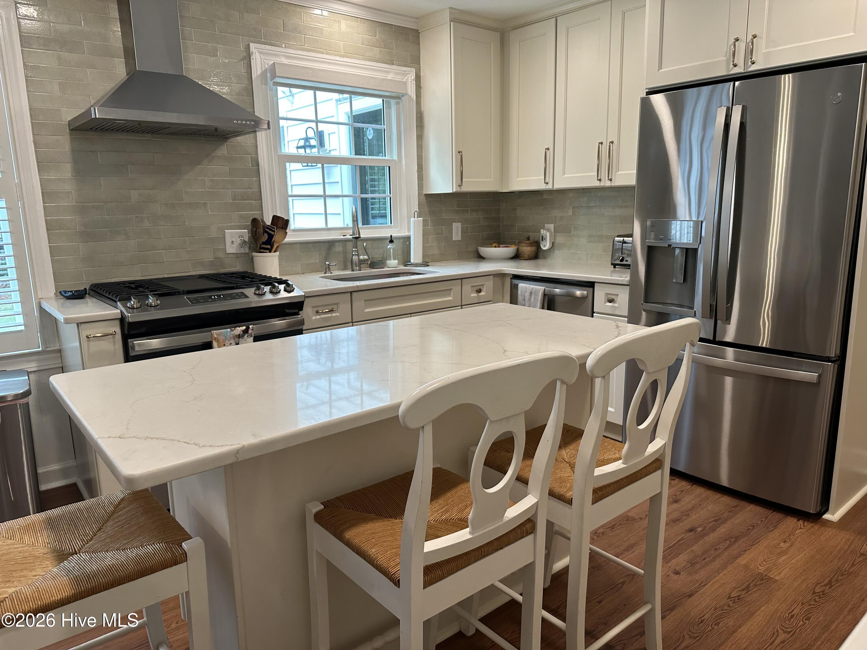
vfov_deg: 56.8
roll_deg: +1.1
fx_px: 601
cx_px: 434
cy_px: 325
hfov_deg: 71.6
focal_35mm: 24
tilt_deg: -11.5
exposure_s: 1/120
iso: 160
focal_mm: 6.86
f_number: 1.78
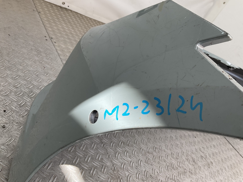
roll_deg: -37.2
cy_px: 91
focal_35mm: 29
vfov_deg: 48.2
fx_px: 204
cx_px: 122
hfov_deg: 61.7
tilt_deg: -25.8
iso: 16
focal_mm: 3
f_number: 1.8
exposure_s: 1/181
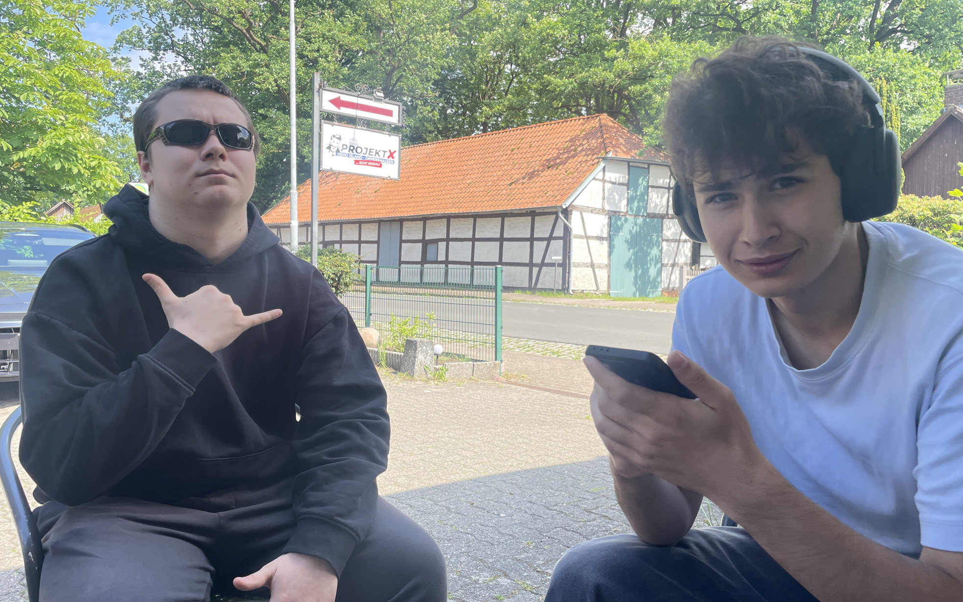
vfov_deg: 44.5
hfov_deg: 66.5
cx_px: 486
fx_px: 735
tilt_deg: -2.0
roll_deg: +0.2
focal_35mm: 28
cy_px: 297
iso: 32
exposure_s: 1/725
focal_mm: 4.2
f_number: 1.6
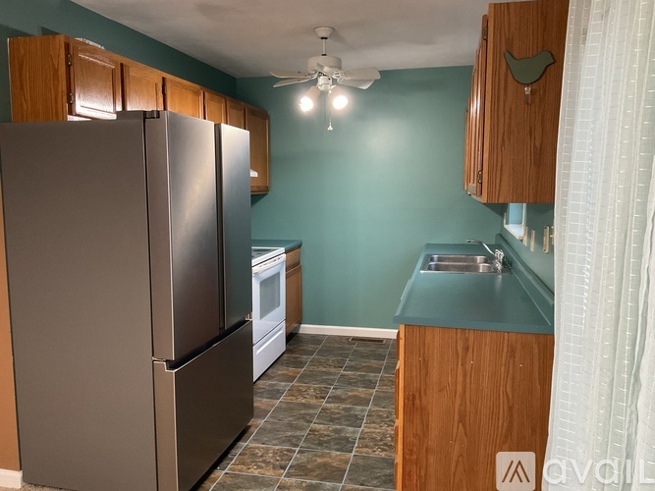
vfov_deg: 48.2
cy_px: 246
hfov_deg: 61.7
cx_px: 328
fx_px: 549
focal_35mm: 29
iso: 250
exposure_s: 1/60
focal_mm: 3
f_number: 1.8
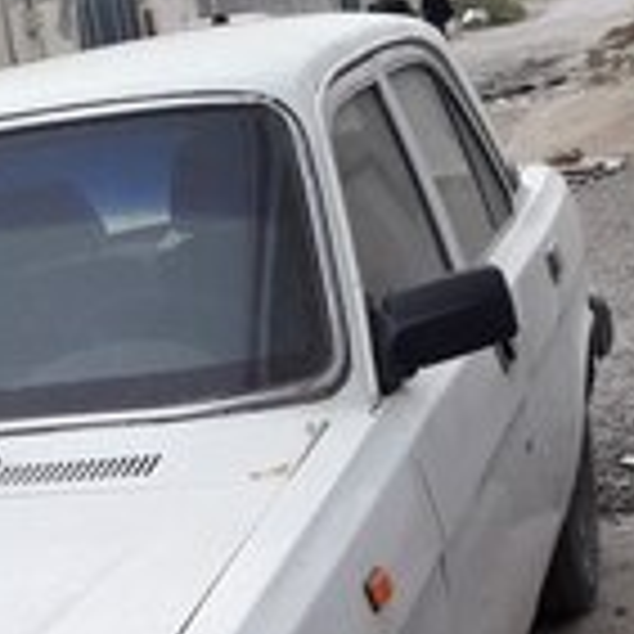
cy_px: 998
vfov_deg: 18.0
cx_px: 310
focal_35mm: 84
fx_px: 1741
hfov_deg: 20.6
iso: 40
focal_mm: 3.6
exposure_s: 1/110
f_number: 1.9
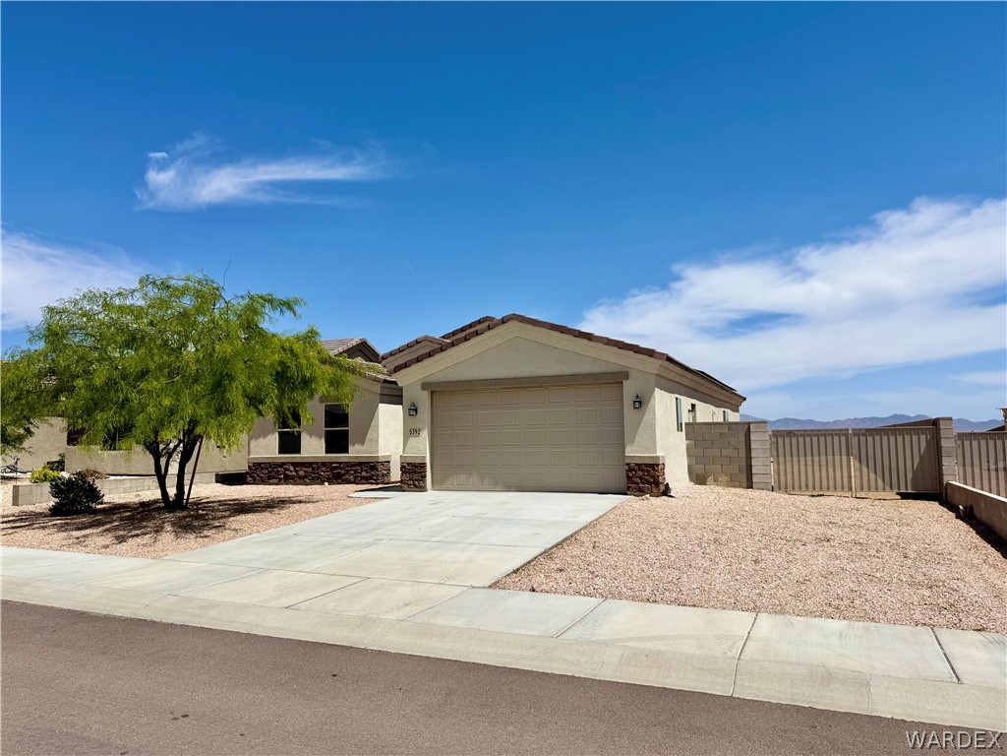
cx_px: 504
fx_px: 698
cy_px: 378
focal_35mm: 24
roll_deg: +1.2
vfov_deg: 56.8
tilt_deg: +5.5
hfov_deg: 71.6
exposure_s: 1/10309
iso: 80
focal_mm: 6.76
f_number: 1.78
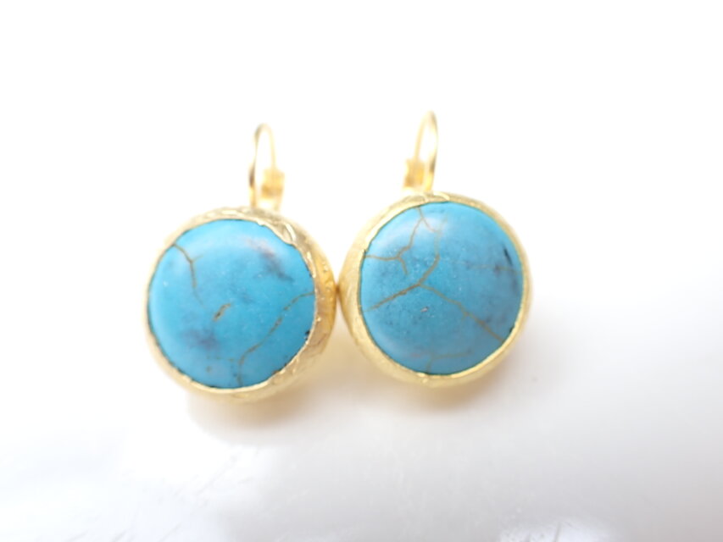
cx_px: 362
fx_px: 627
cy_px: 271
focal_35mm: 30
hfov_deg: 60.0
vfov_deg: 46.8
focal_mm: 5.4
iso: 100
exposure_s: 1/400
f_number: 3.2
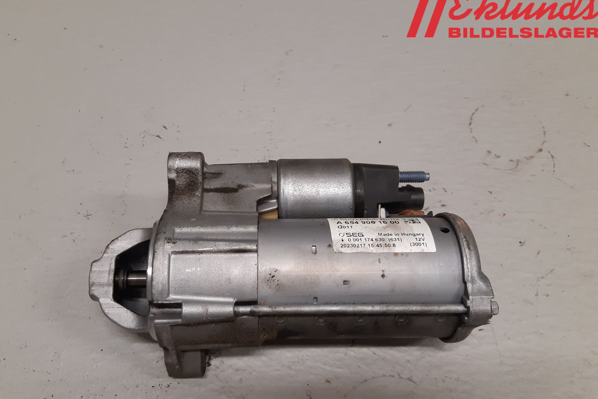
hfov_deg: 63.6
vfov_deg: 44.9
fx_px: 482
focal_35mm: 29
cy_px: 225
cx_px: 278
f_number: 1.7
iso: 100
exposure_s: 1/50
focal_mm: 3.93
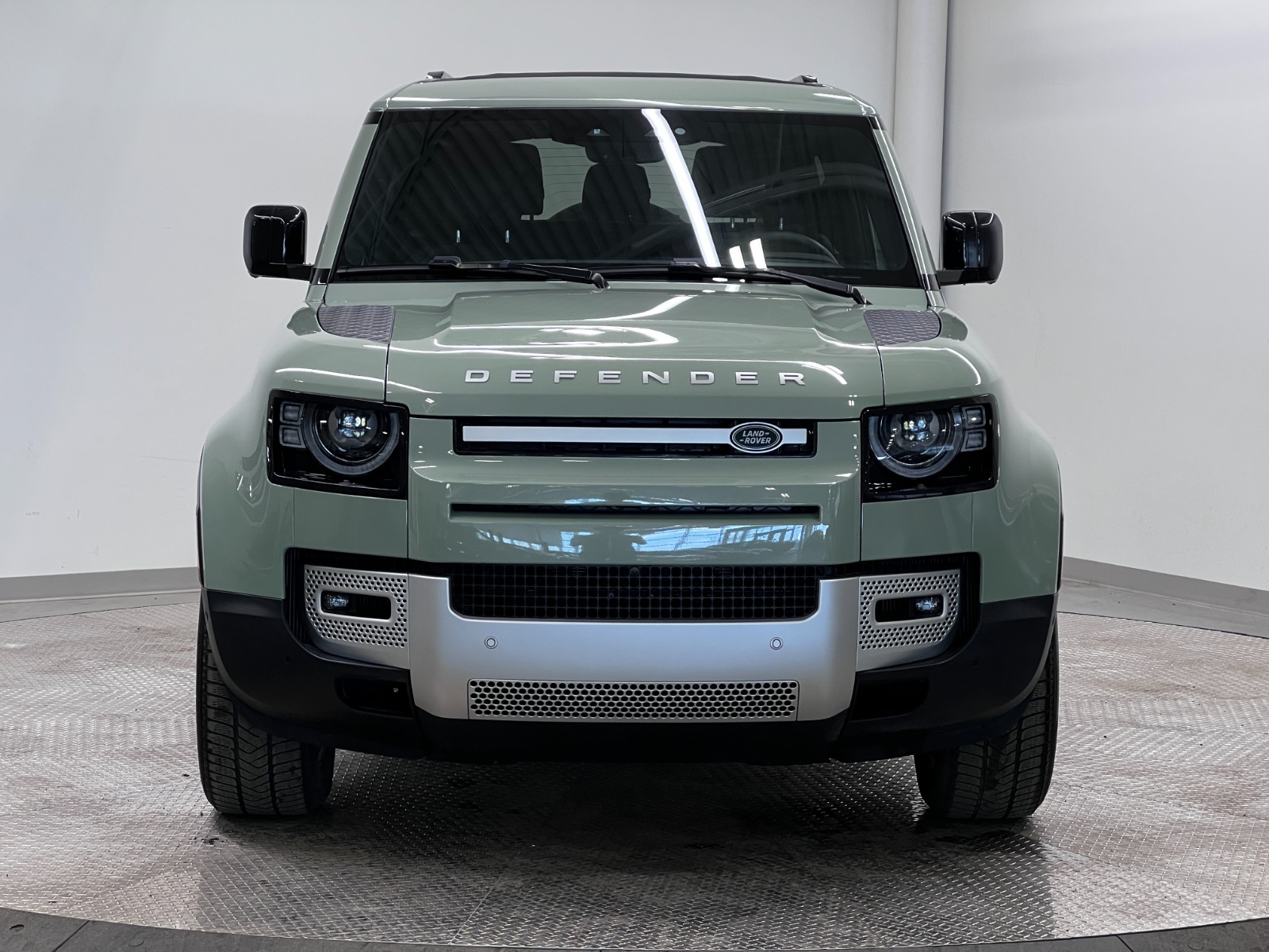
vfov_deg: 19.1
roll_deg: -0.7
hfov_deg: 25.3
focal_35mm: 77
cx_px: 634
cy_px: 476
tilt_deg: -4.5
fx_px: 2823
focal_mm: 9
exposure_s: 1/120
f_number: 2.8
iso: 160
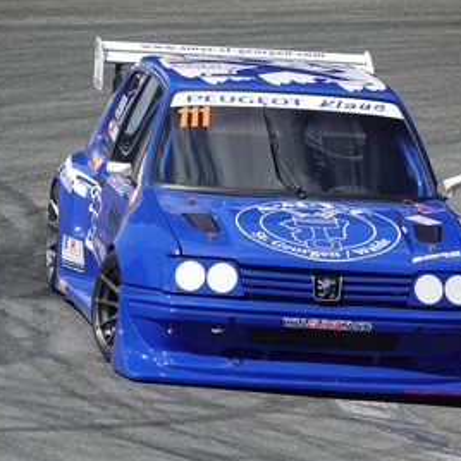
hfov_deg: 3.8
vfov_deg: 3.8
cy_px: 251
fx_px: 6871
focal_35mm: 456
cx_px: 227
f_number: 4.5
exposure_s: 1/800
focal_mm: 117.29
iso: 100
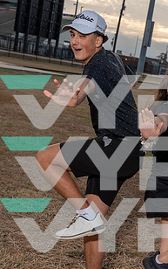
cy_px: 164
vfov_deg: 30.5
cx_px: 130
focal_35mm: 67
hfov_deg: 19.3
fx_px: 490
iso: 160
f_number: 8
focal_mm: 45
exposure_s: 1/250
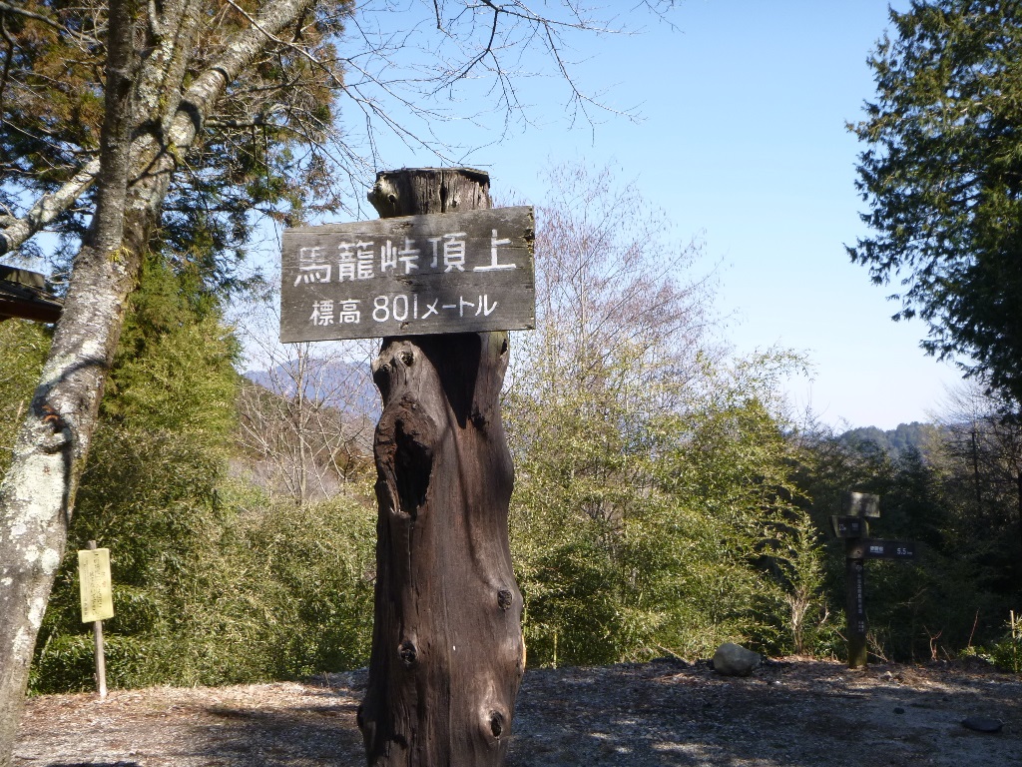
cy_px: 384
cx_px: 511
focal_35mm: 38
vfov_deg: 37.7
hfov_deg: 49.0
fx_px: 1122
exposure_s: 1/200
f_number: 4.5
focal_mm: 6.8
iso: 100
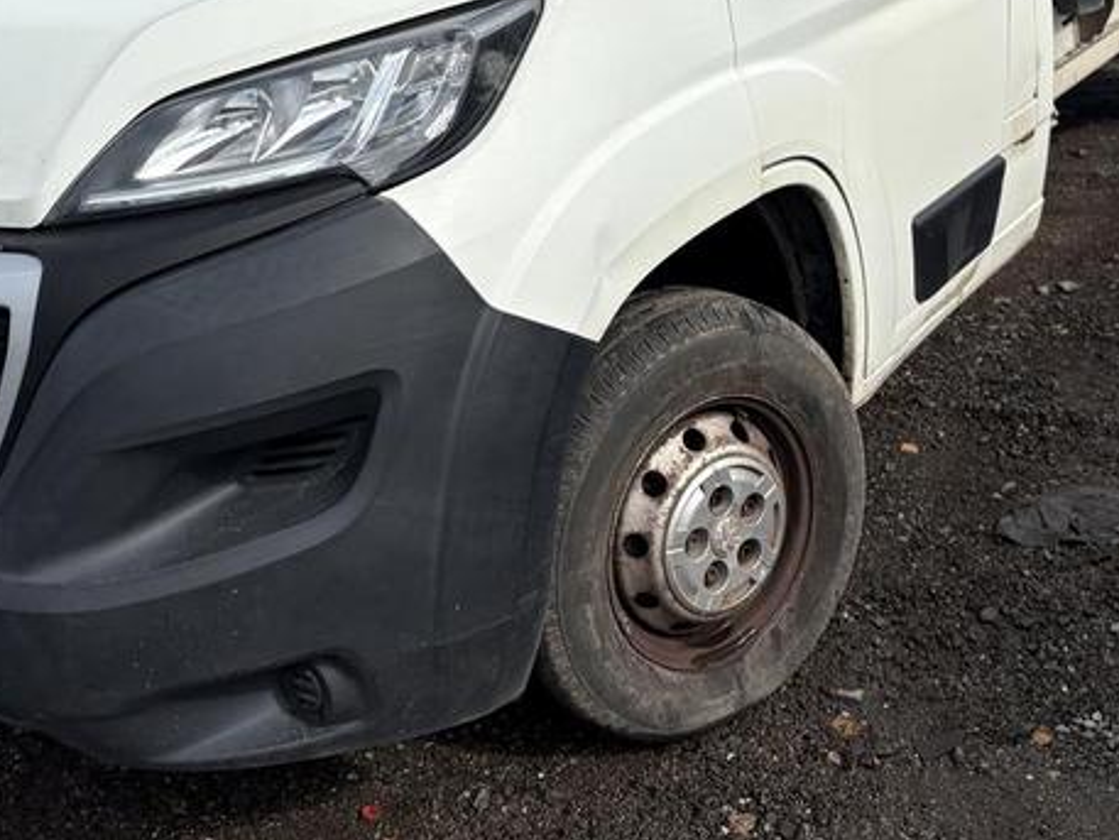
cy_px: 22
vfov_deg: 27.1
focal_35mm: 51
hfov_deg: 37.4
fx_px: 1649
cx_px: 492
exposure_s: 1/5348
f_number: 1.6
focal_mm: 5.96
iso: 50
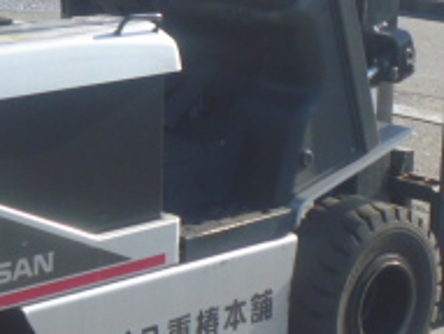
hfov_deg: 16.5
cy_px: 2
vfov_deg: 12.6
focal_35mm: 117
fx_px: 1504
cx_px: 7
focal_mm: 6.3
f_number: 3.5
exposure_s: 1/250
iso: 80
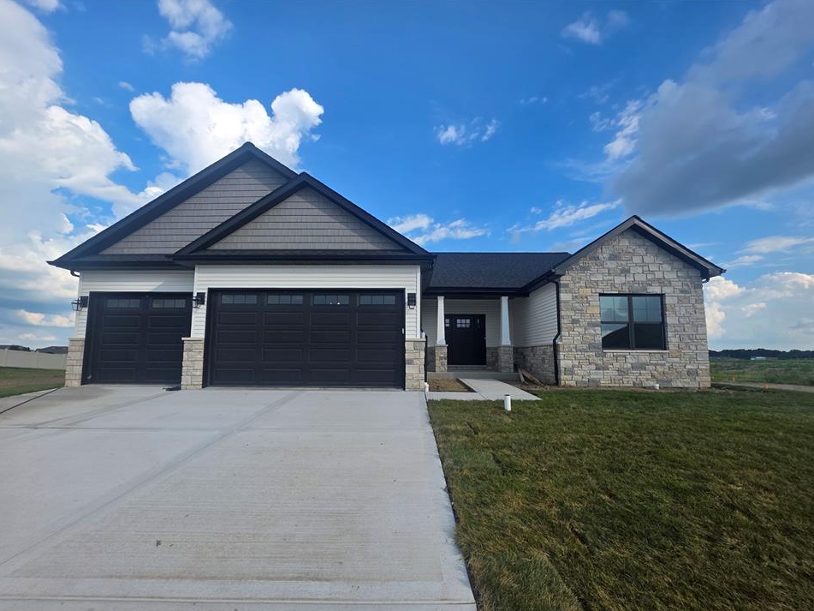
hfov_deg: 102.1
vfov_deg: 85.6
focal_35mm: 14
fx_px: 329
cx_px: 406
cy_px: 325
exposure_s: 1/2000
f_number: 1.9
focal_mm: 2.2
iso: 50
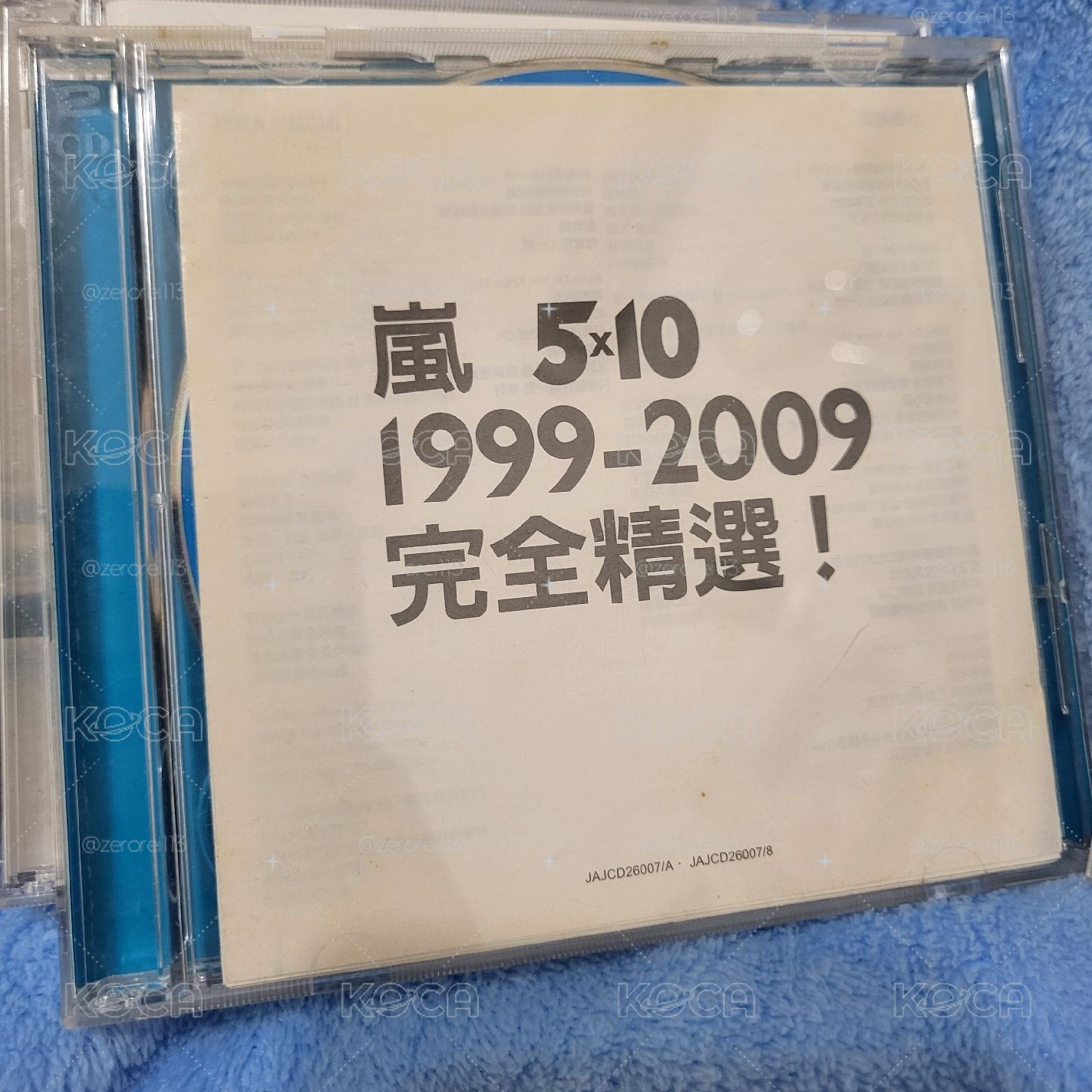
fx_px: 1106
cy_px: 493
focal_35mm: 31
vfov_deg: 52.4
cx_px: 549
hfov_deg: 52.5
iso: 320
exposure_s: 1/40
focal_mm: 5.4
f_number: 1.8
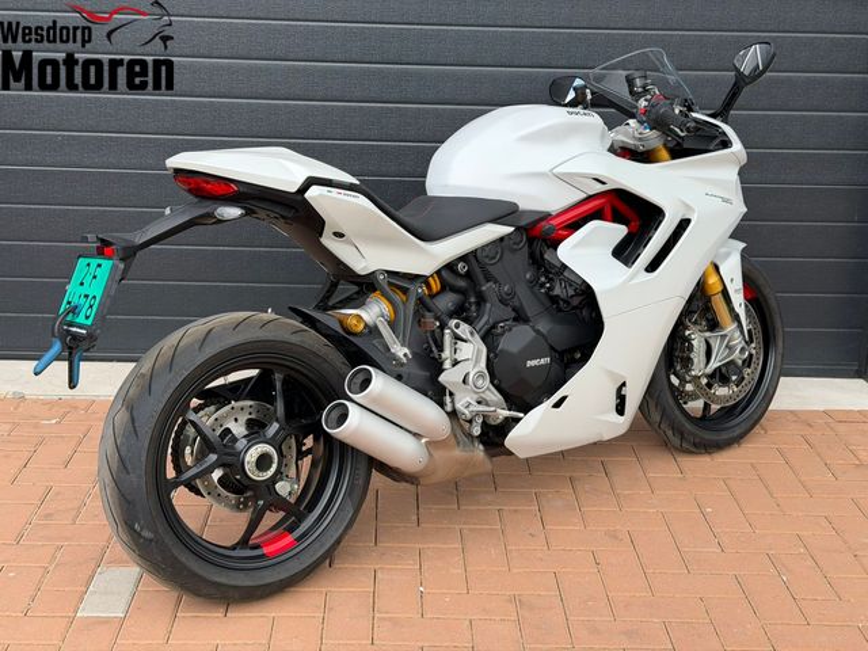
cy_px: 326
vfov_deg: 30.3
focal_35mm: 48
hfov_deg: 39.7
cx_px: 434
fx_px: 1204
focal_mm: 6.76
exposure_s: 1/1795
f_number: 1.78
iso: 80
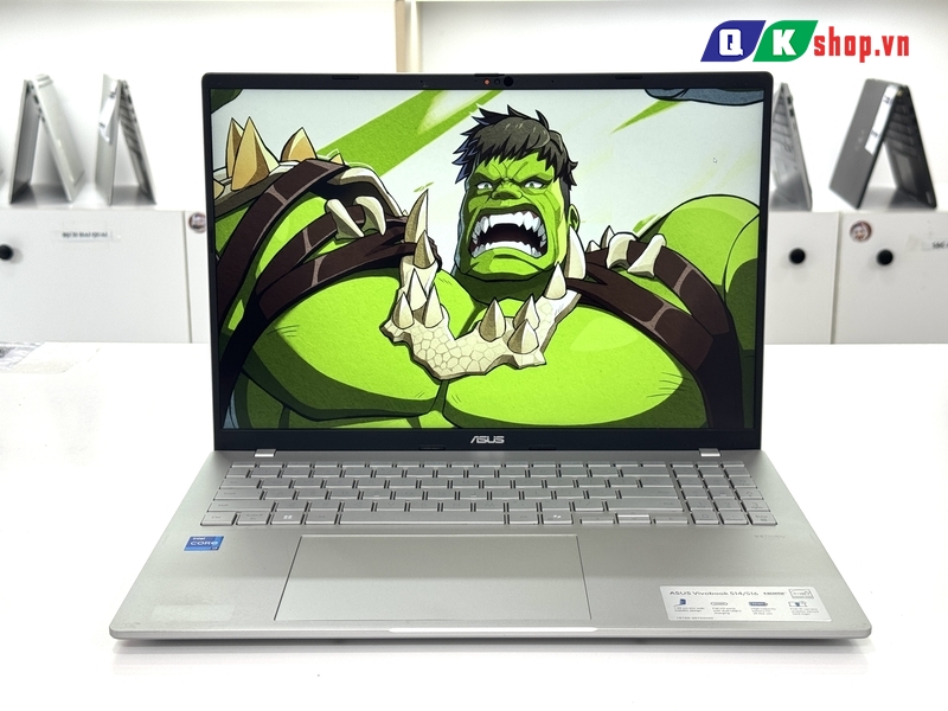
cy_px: 356
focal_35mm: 48
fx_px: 1315
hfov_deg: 39.7
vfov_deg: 30.3
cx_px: 474
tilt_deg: -14.4
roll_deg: +1.0
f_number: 1.78
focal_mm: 6.76
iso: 50
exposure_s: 1/100
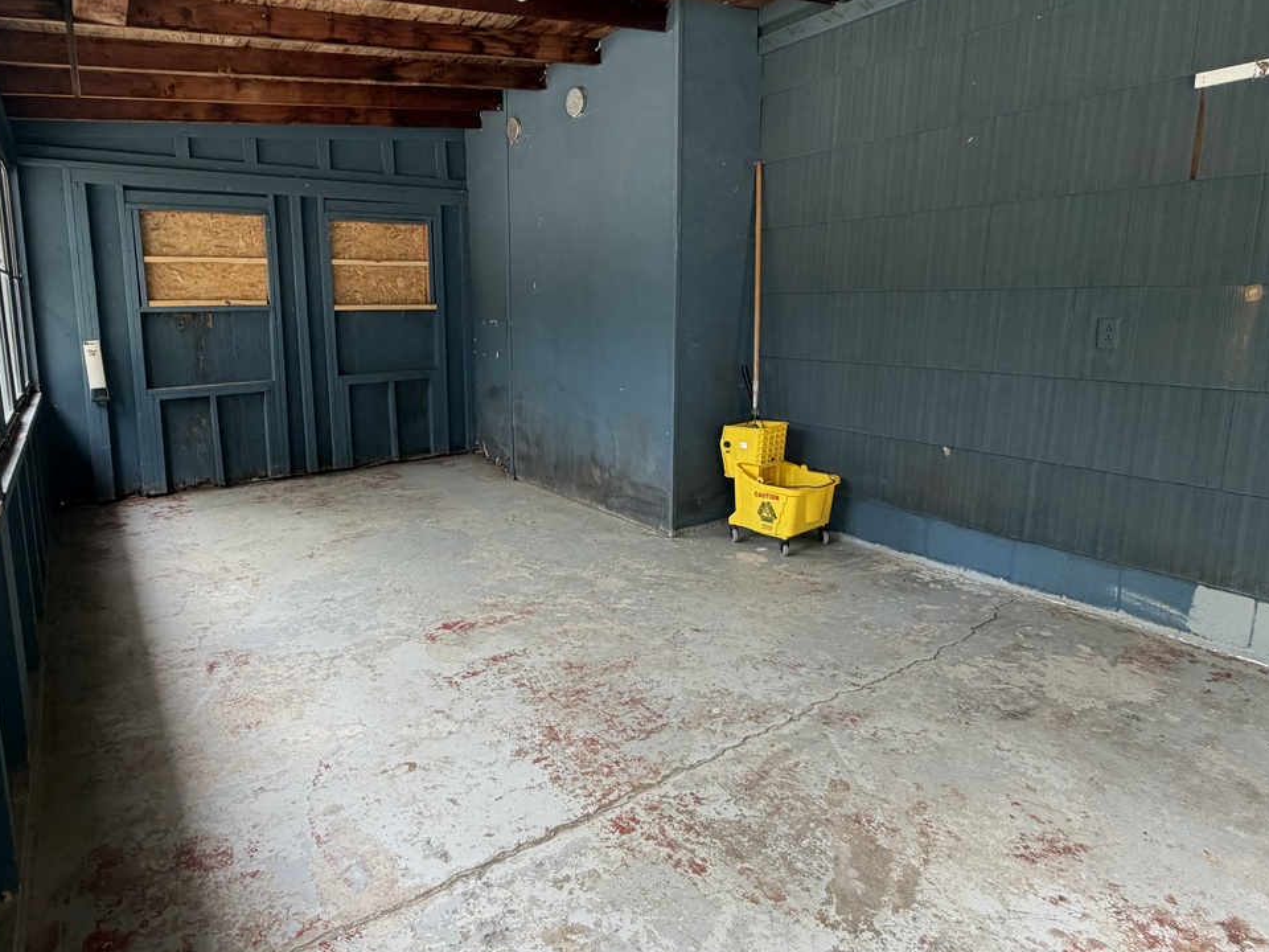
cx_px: 578
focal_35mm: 21
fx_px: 770
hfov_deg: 78.8
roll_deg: +0.7
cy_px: 428
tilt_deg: -8.6
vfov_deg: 63.3
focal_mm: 2.22
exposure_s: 1/121
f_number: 2.2
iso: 160
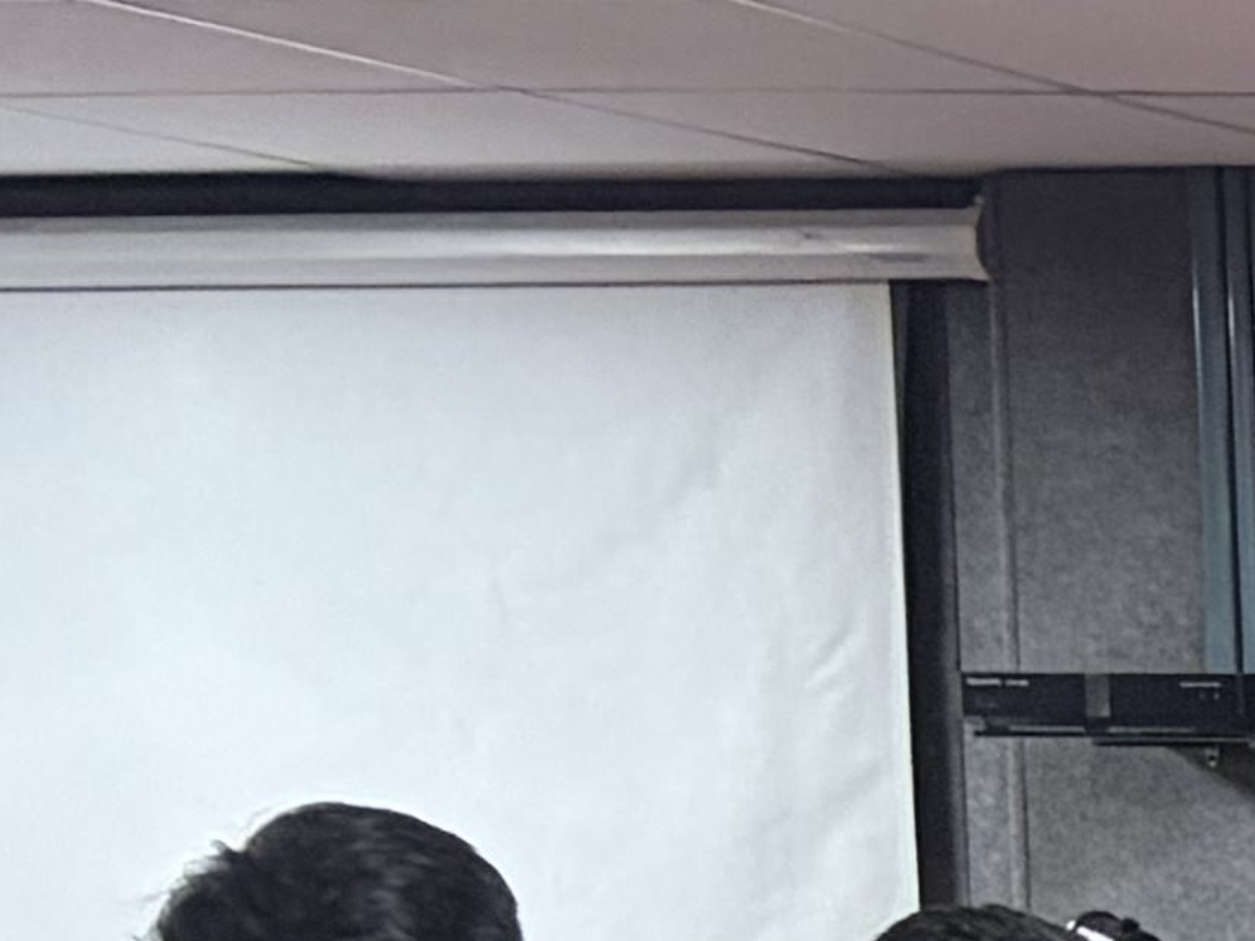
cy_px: 1505
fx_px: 6416
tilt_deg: -3.9
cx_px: 4217
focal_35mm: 177
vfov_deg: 8.2
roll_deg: +0.9
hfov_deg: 8.5
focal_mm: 5.96
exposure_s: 1/50
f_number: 1.6
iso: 250
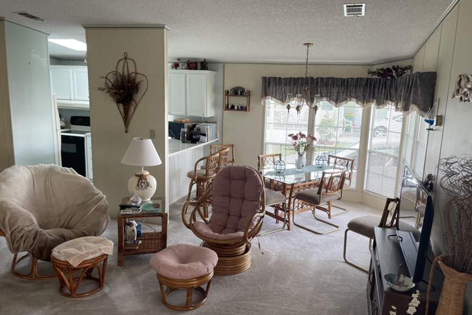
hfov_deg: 65.5
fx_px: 367
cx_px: 239
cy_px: 164
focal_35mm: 28
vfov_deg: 46.4
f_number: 1.6
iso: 125
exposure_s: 1/121
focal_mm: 4.2
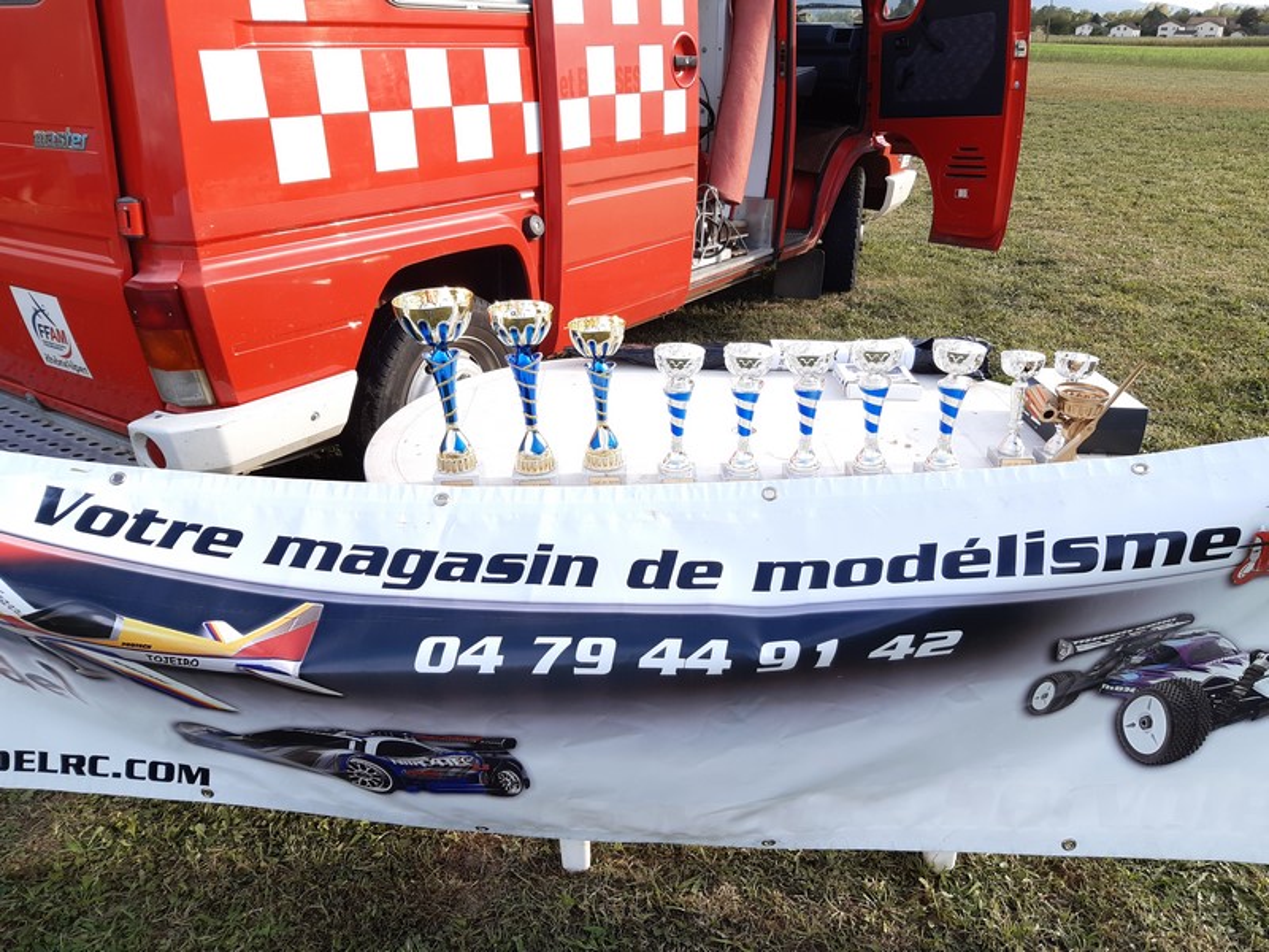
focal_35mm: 26
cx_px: 634
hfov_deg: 67.3
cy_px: 476
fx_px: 953
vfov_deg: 53.1
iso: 40
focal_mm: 3.92
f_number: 1.7
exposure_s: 1/324
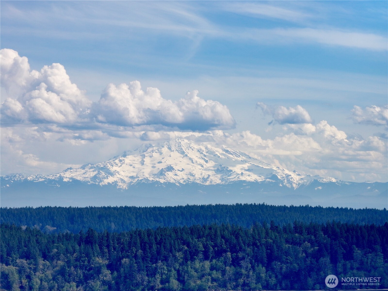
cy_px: 146
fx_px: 1861
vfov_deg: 8.9
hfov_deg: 11.9
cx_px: 194
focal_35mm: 166
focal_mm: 30.71
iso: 100
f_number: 3.4
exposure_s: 1/800
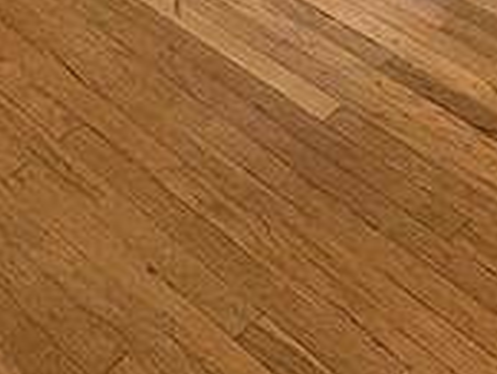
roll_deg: -1.8
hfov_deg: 21.1
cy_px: -475
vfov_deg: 13.7
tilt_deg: -14.8
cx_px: -167
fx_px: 1193
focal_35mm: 83
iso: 250
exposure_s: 1/60
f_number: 2.2
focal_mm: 2.22
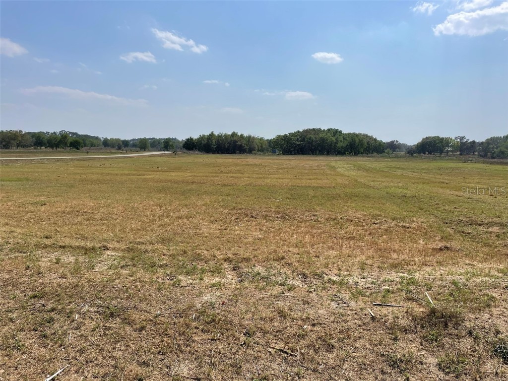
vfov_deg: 53.1
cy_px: 190
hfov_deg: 67.3
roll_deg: -0.3
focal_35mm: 26
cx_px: 254
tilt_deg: -5.9
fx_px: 382
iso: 32
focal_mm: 4.2
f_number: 1.6
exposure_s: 1/7299
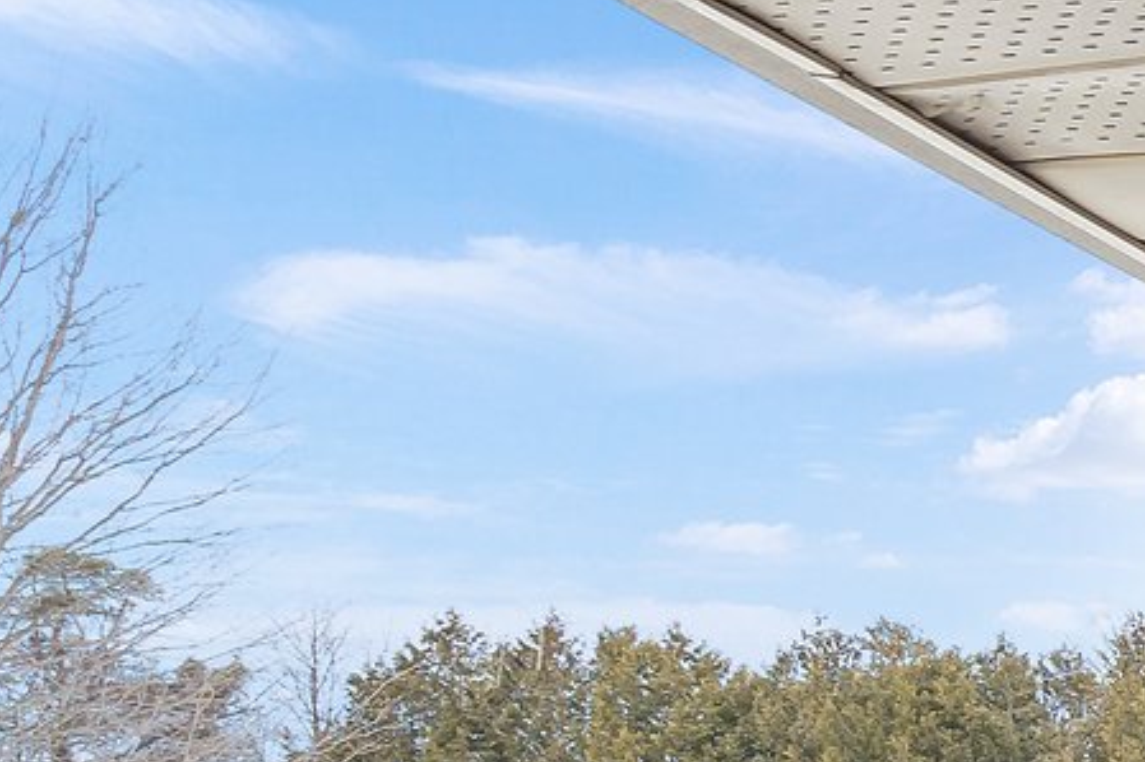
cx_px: 2514
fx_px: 2321
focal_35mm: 73
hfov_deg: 16.7
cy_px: 921
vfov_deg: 17.7
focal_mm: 16
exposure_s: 1/80
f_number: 9
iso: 640
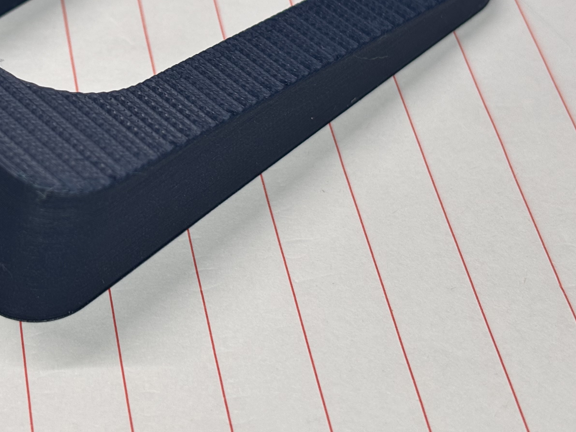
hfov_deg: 22.0
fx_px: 1464
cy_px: 70
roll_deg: -5.1
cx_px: 131
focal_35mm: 88
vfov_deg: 16.6
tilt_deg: -44.6
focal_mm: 5.96
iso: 32
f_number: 1.6
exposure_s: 1/145
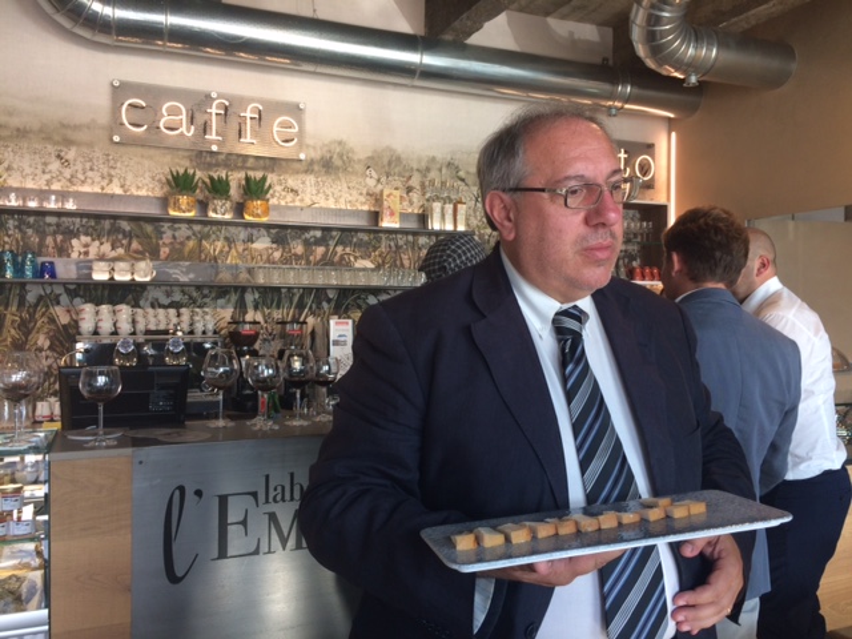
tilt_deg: -2.0
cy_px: 320
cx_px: 426
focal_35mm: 29
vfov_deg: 48.2
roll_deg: -1.0
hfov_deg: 61.7
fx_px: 714
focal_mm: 4.15
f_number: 2.2
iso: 50
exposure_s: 1/100
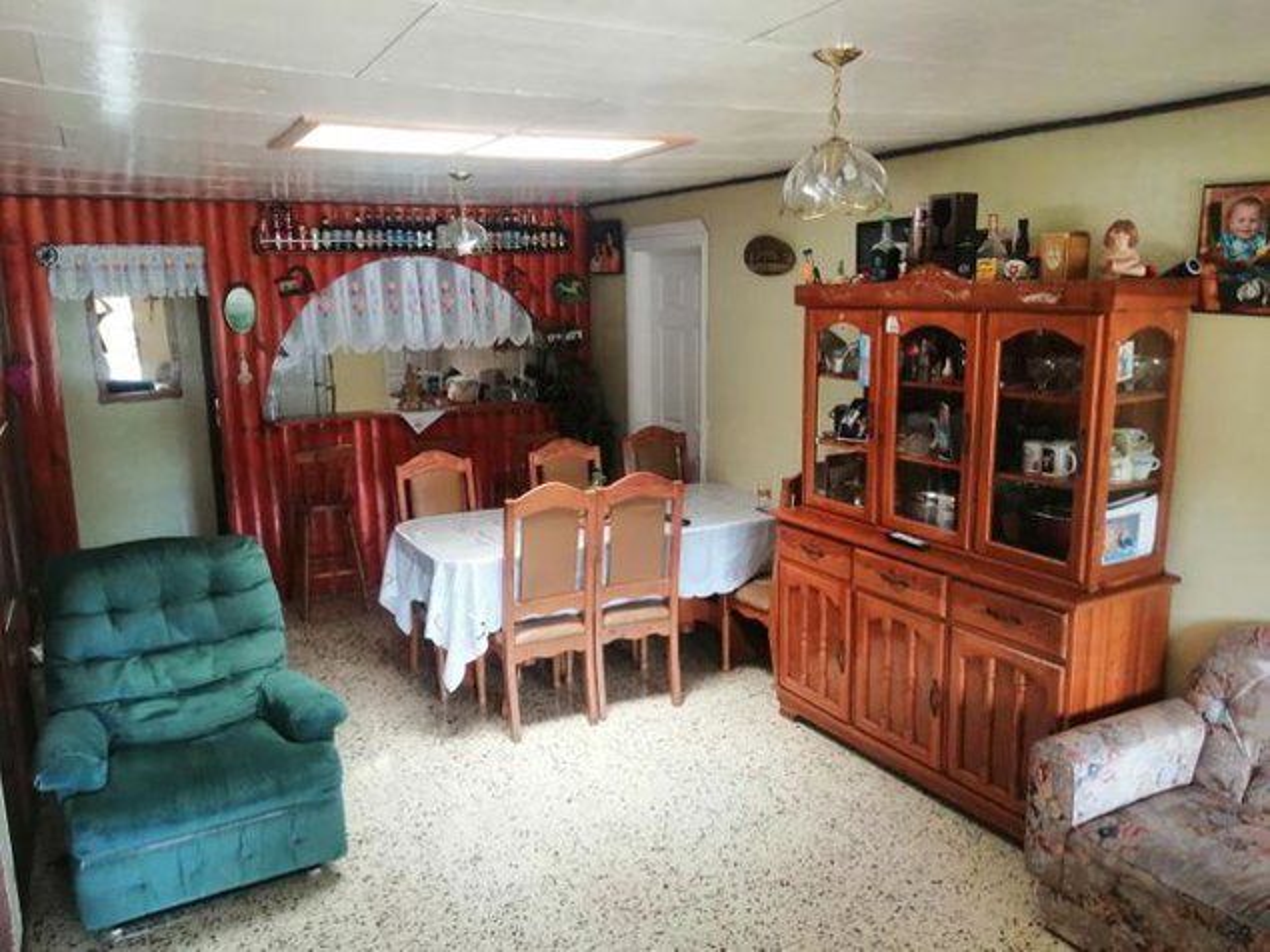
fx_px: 954
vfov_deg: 53.0
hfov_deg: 67.3
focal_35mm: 26
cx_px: 635
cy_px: 476
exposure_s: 1/30
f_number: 1.8
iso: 160
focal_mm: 3.46
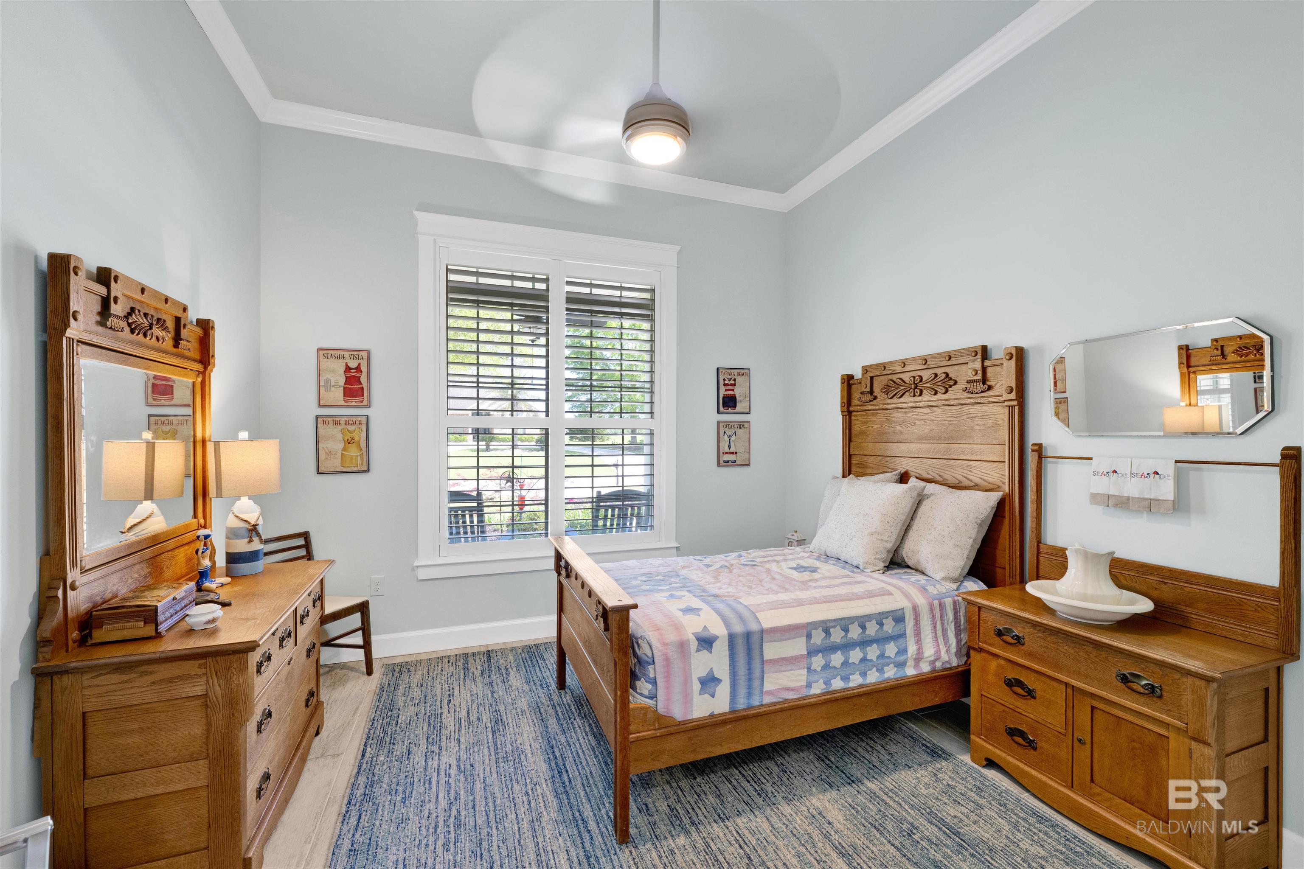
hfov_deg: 104.3
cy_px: 434
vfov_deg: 81.2
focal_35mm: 14
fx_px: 507
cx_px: 652
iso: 400
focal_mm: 14
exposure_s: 1/6
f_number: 11
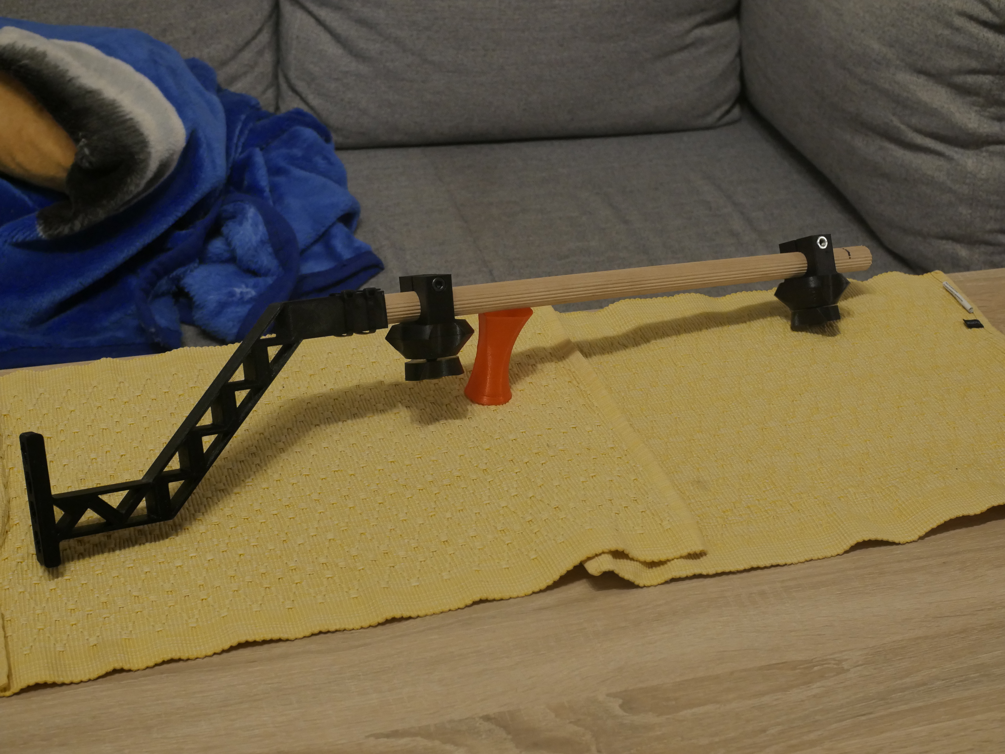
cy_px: 377
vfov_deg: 29.1
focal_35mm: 50
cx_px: 502
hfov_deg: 38.2
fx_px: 1452
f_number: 5
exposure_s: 1/60
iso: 1600
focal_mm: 25
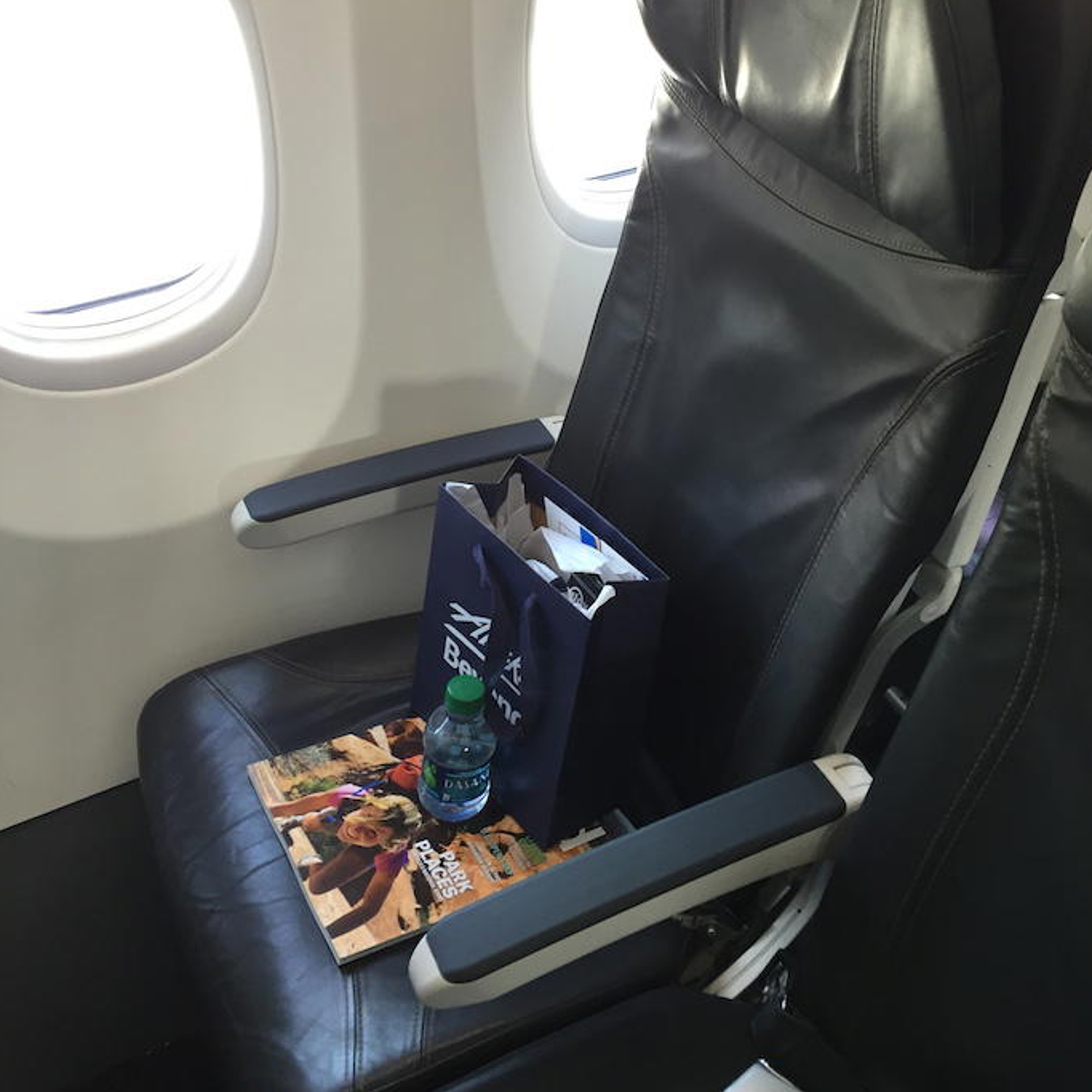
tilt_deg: -36.6
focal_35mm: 35
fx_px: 1249
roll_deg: +1.5
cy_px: 432
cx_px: 550
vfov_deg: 46.9
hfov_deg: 47.2
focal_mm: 4.15
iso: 64
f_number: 2.2
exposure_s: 1/30
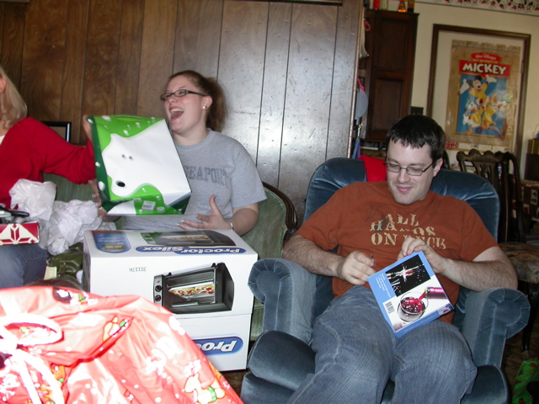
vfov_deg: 37.7
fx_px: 592
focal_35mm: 38
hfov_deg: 49.0
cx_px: 270
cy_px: 202
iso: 100
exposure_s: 1/30
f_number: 2.6
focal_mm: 7.85
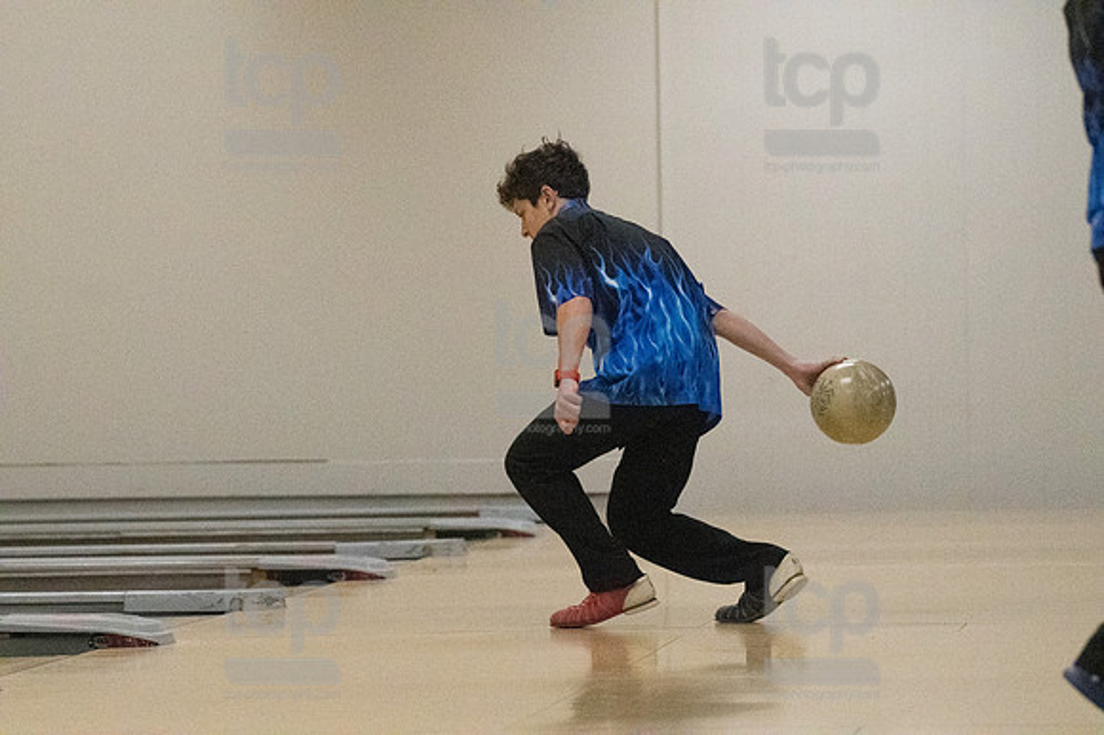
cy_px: 368
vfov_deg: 7.9
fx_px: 5333
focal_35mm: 174
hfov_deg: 11.8
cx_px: 552
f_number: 4
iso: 10000
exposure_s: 1/1250
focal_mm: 116
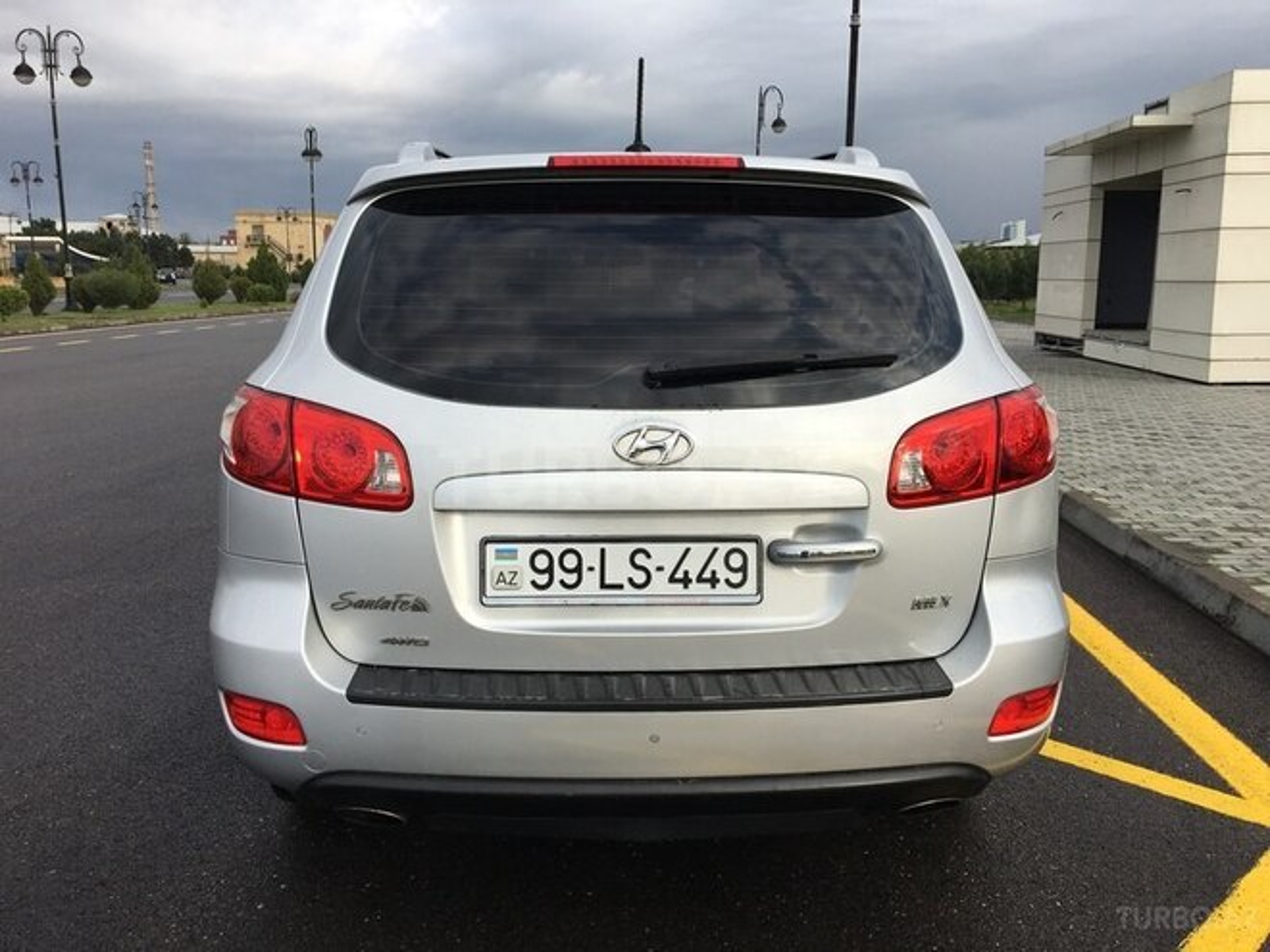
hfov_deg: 61.7
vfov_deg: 48.2
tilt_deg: -11.9
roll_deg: -0.2
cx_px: 635
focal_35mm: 29
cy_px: 476
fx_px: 1064
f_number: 2.2
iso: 25
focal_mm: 4.15
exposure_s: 1/777
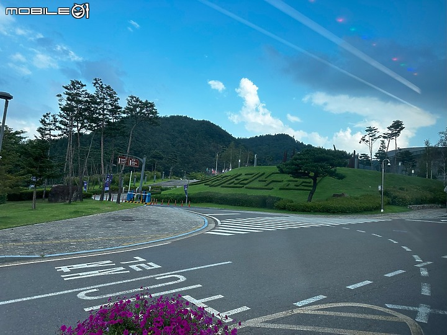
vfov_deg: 56.8
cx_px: 224
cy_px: 168
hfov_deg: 71.6
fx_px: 310
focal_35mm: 24
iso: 80
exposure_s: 1/1374
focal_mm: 6.86
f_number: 1.78
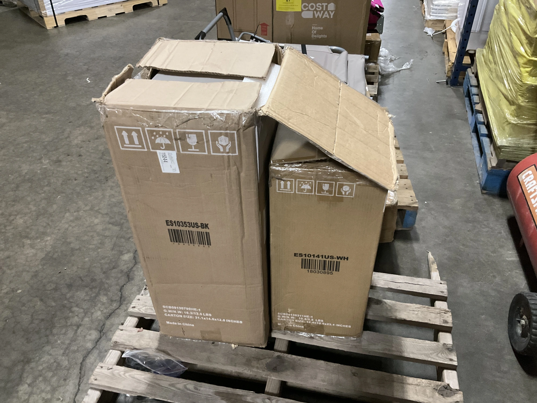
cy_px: 202
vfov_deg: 48.2
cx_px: 268
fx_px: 450
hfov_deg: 61.7
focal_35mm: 29
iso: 500
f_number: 1.8
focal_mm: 3
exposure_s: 1/24
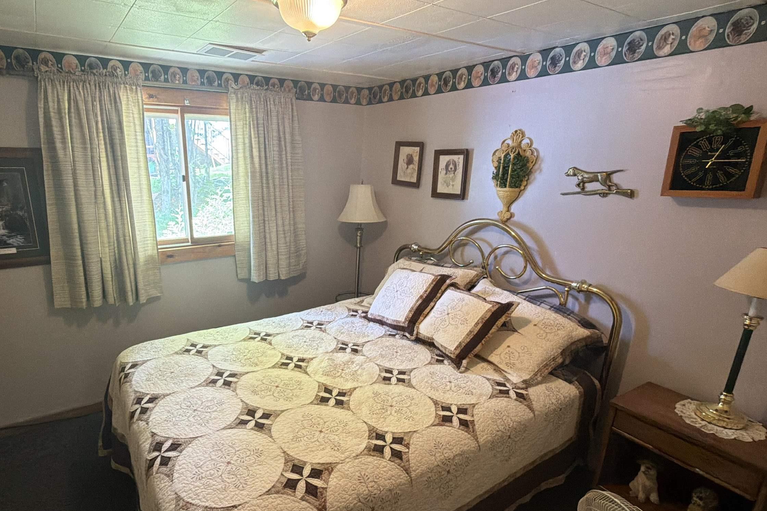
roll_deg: +0.3
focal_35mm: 20
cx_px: 307
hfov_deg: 83.0
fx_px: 426
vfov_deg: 61.7
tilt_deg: -17.6
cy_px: 285
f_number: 2.2
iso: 320
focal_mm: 2.22
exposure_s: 1/66
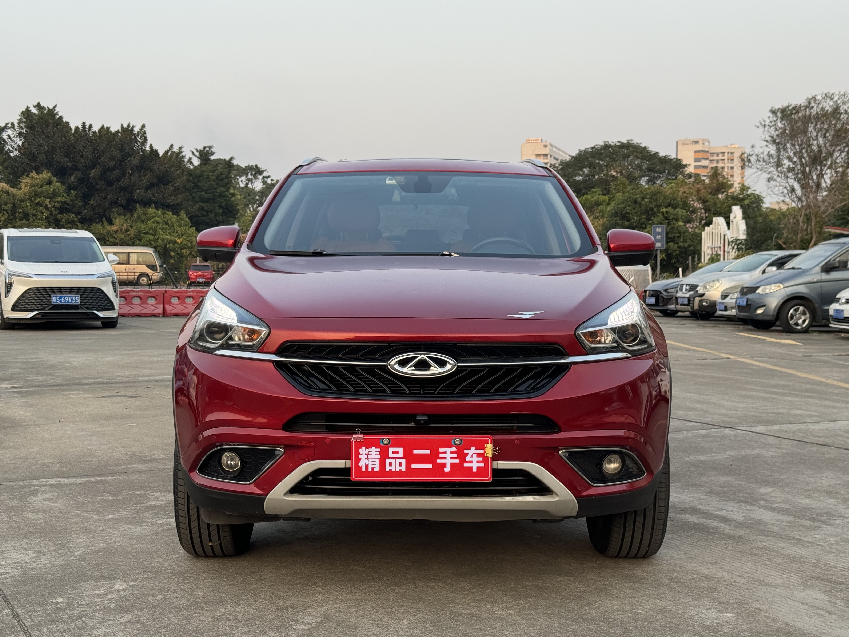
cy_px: 318
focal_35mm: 48
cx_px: 424
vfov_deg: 30.3
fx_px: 1177
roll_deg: +0.4
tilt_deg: -2.8
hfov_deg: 39.7
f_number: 1.78
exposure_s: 1/402
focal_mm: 6.86
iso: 64
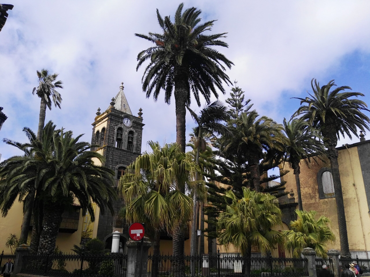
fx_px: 299
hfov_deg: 63.4
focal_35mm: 28
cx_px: 185
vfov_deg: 49.7
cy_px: 138
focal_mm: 2.96
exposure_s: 1/1414
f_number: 2
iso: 64
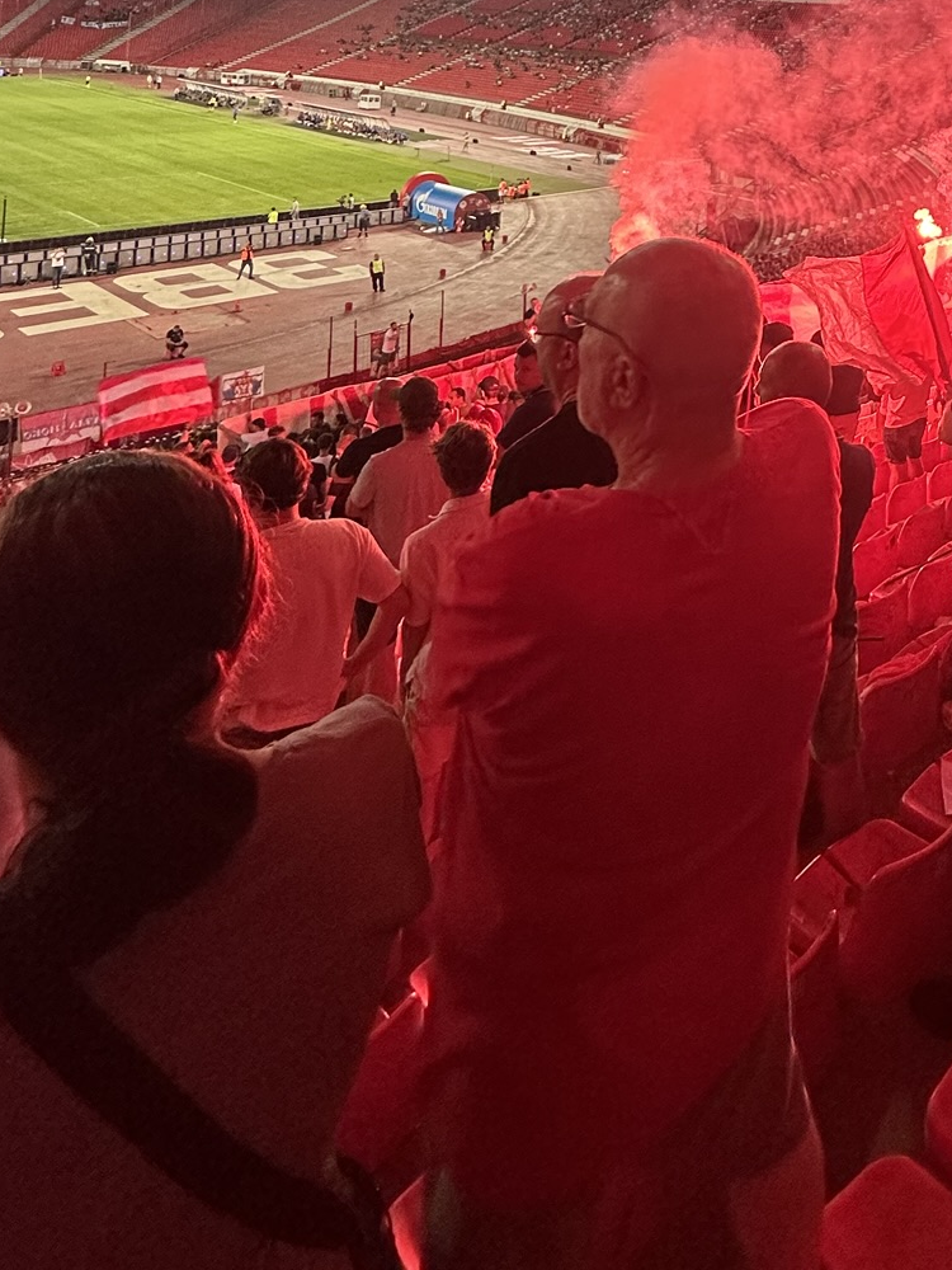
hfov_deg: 44.1
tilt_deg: +0.2
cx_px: 900
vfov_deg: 52.4
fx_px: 1027
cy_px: 41
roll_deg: -2.7
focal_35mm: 28
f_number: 2.2
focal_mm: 2.22
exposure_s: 1/100
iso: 200
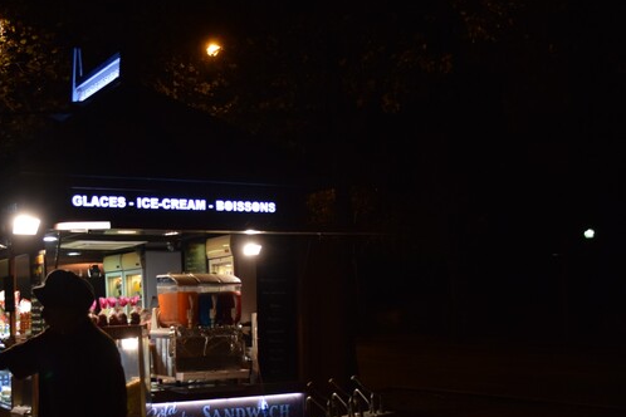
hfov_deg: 36.5
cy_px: 307
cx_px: 146
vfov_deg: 25.3
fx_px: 922
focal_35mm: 53
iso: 640
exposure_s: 1/60
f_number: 4
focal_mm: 22
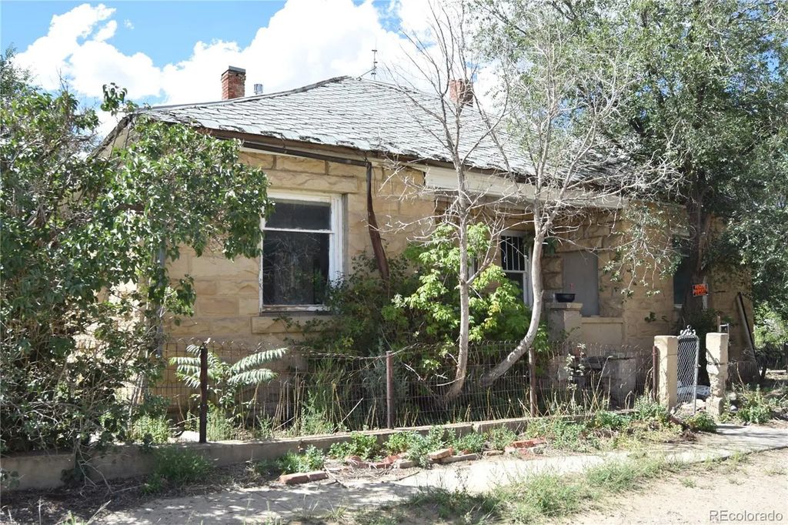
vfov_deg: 41.7
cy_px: 262
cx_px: 394
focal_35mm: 32
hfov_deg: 59.5
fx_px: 689
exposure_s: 1/250
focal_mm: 21
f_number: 8
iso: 220
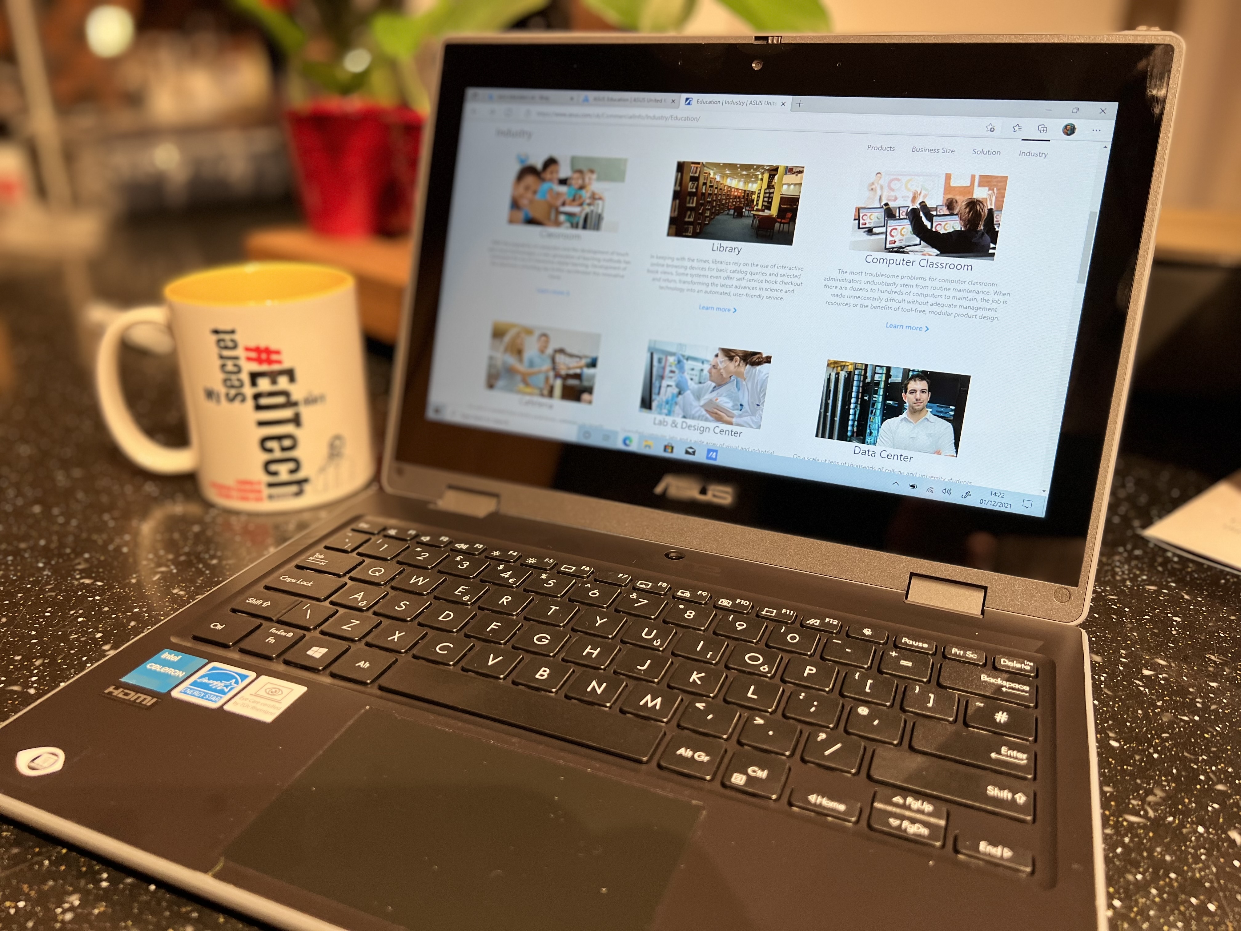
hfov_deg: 67.3
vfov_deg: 53.1
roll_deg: -0.1
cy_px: 466
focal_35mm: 26
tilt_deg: -24.2
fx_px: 932
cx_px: 620
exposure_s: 1/95
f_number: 1.5
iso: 125
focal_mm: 5.7
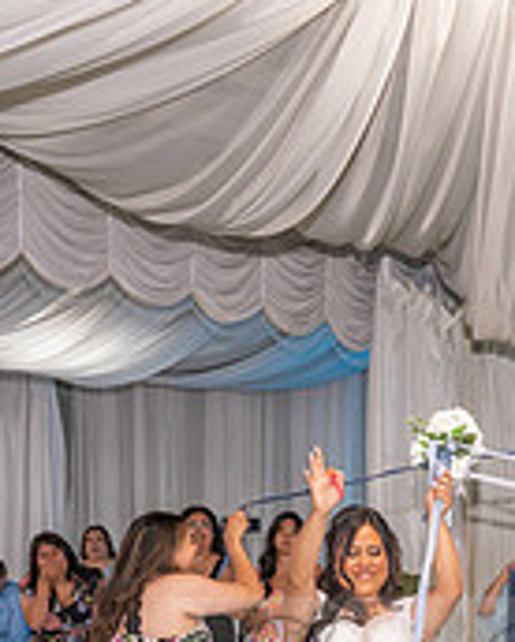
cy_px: 683
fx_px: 1541
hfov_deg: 18.7
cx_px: 456
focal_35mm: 81
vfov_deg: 22.4
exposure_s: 1/160
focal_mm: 24
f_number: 3.2
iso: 1000
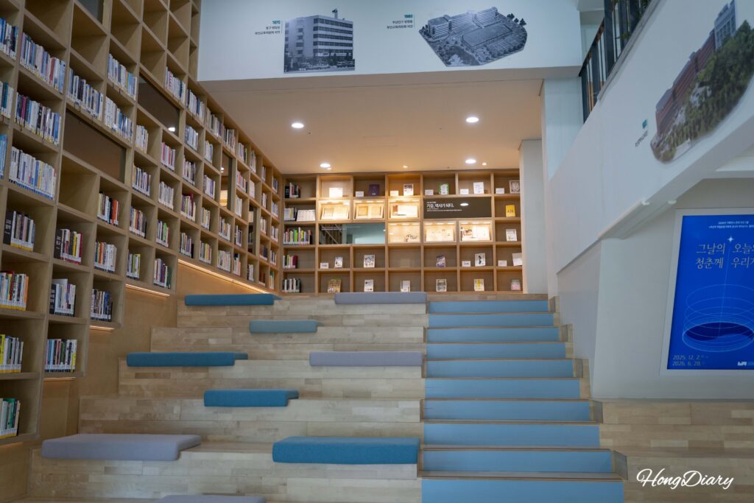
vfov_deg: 41.1
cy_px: 252
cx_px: 377
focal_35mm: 32
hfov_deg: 58.7
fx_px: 670
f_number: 4.5
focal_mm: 32
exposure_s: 1/160
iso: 800
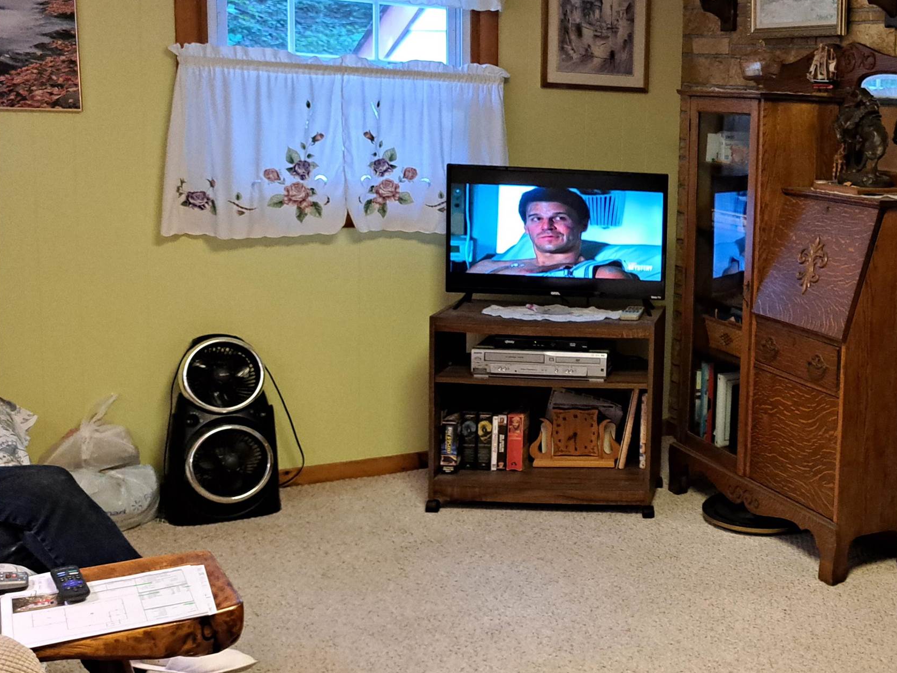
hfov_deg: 39.6
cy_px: 283
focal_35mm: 44
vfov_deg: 32.8
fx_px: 1140
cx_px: 819
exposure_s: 1/60
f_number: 1.8
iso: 500
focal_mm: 5.23
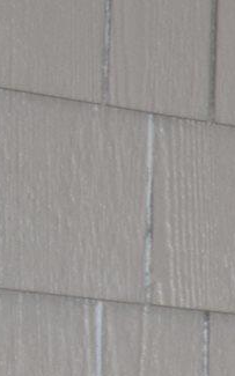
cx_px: 1543
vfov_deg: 7.8
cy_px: 694
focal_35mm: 260
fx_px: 2665
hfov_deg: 3.9
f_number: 3.5
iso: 400
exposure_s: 1/80
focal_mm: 18
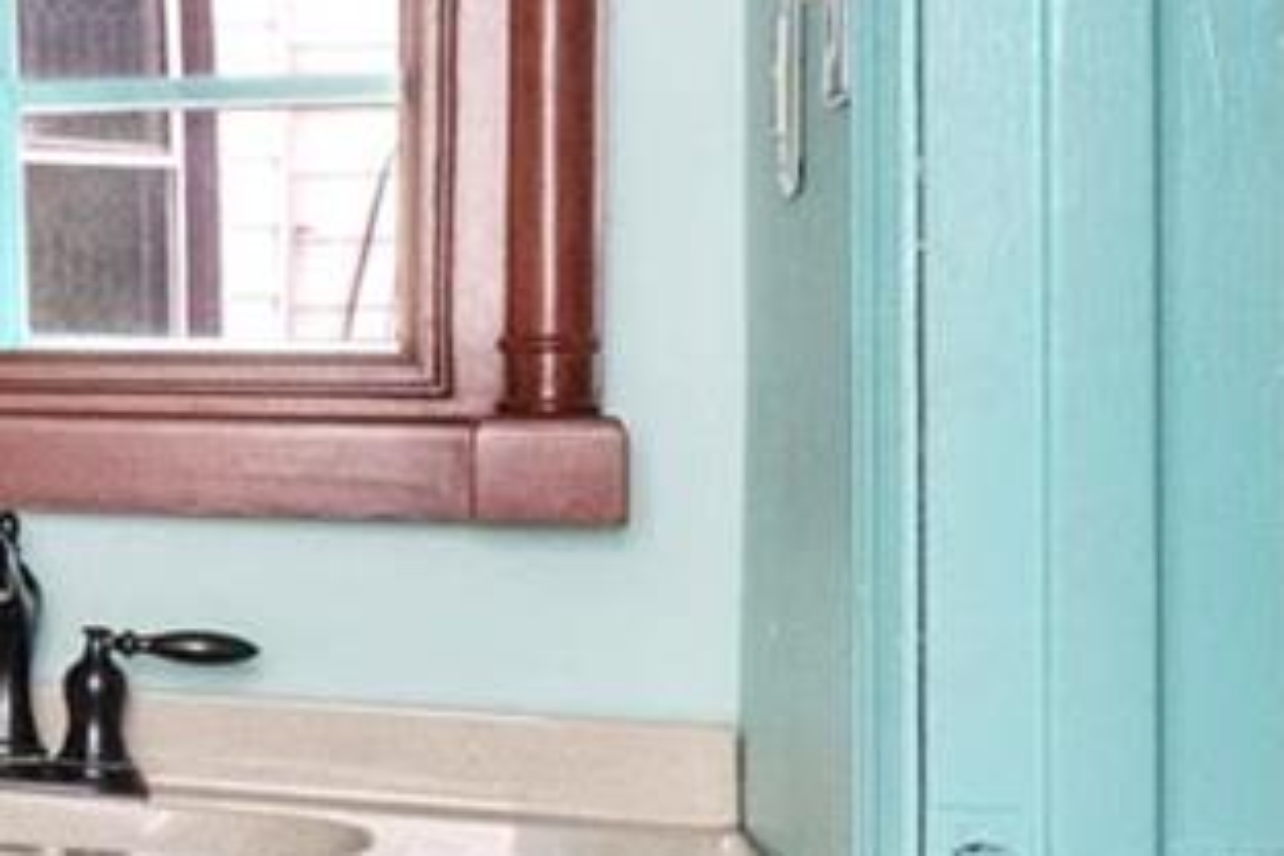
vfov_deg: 16.7
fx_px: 2924
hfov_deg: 14.5
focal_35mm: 82
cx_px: -1877
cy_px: 440
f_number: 8
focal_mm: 8
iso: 400
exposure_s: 1/8
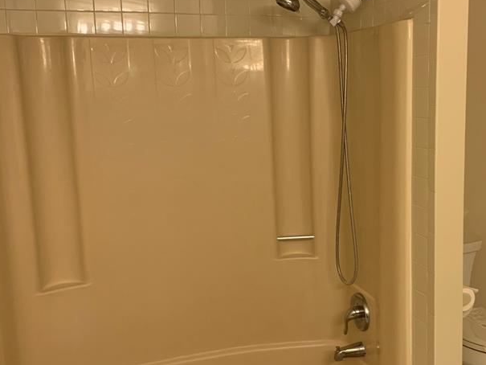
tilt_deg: -9.1
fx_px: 618
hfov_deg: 42.5
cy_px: 181
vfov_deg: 32.9
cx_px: 315
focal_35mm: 44
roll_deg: +1.7
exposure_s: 1/60
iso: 160
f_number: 1.8
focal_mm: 4.25
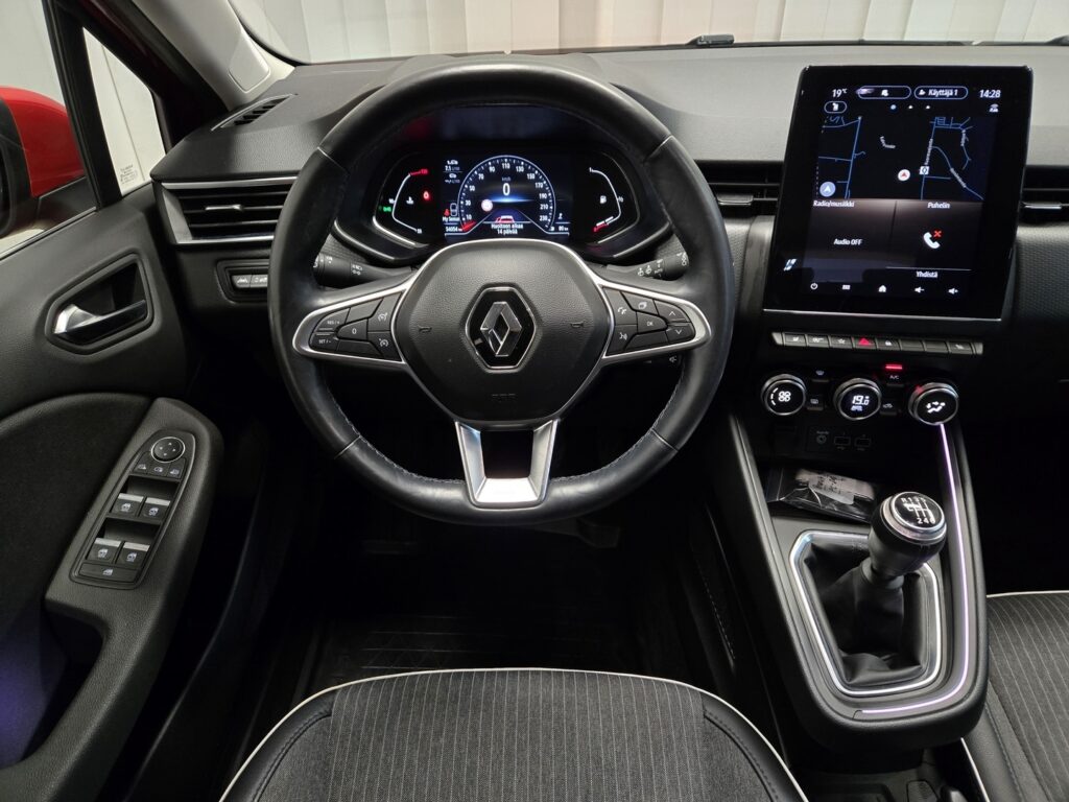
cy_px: 401
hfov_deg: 73.9
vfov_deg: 58.9
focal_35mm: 23
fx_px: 710
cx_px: 534
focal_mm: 5.4
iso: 400
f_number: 1.8
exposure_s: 1/62.5
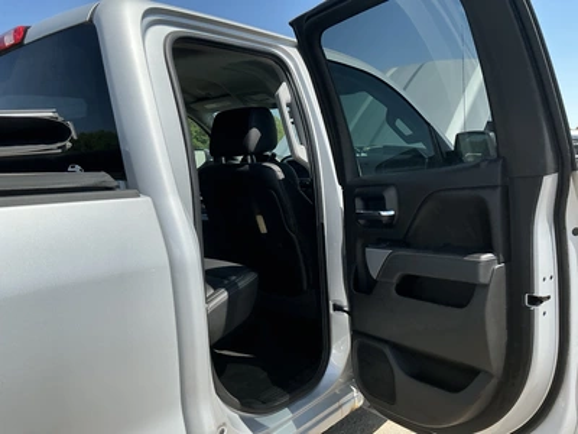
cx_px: 289
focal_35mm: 28
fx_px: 468
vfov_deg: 49.7
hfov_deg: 63.4
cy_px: 217
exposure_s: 1/1675
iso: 25
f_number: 1.8
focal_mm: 3
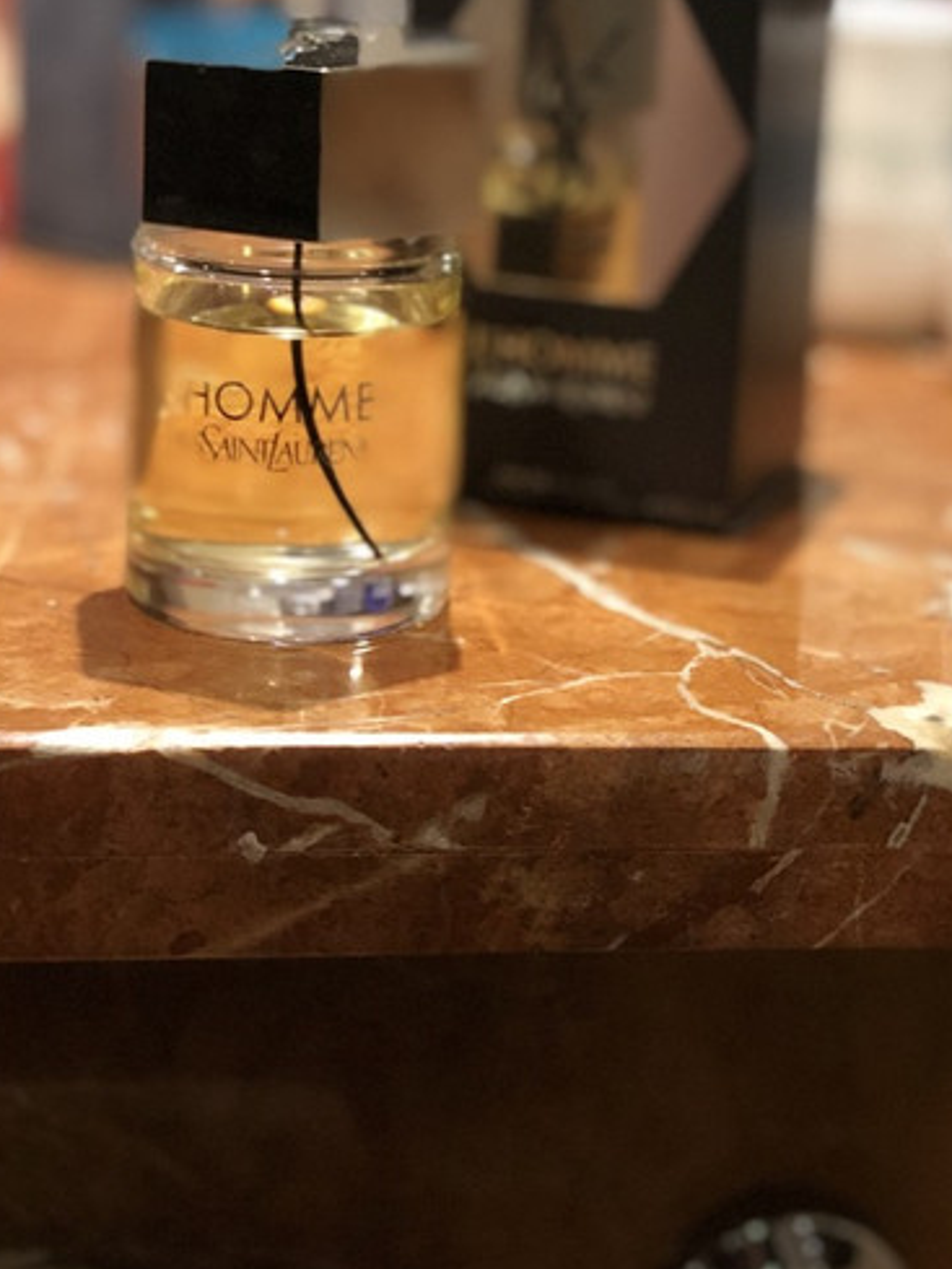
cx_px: 555
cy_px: 278
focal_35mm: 85
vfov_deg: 22.7
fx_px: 3116
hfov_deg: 17.4
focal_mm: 6
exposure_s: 1/17
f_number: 2.4
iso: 160
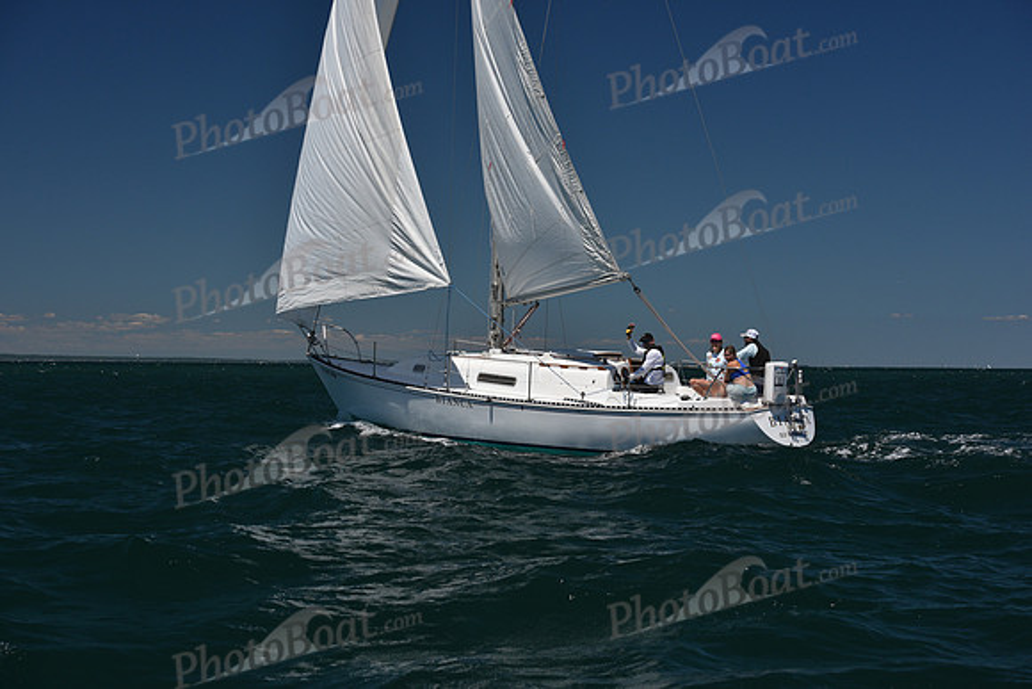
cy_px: 344
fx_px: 2007
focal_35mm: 70
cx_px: 516
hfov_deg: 28.8
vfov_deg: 19.5
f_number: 7.1
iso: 250
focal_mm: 70
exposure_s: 1/800
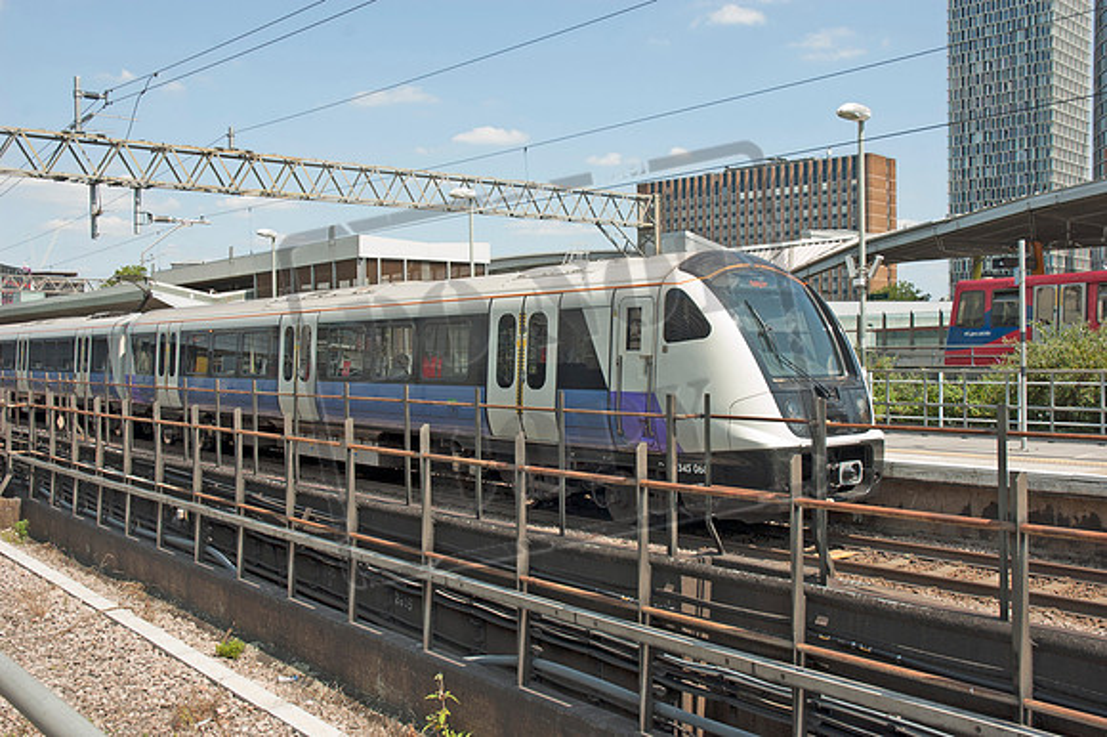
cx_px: 554
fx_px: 1152
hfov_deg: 51.3
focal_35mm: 38
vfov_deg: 35.5
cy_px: 368
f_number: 7.1
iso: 200
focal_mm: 25
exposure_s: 1/200
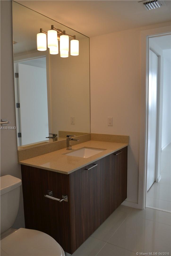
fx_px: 192
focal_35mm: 27
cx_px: 86
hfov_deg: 47.9
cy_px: 128
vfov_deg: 67.4
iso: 400
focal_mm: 18
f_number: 5
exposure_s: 1/100
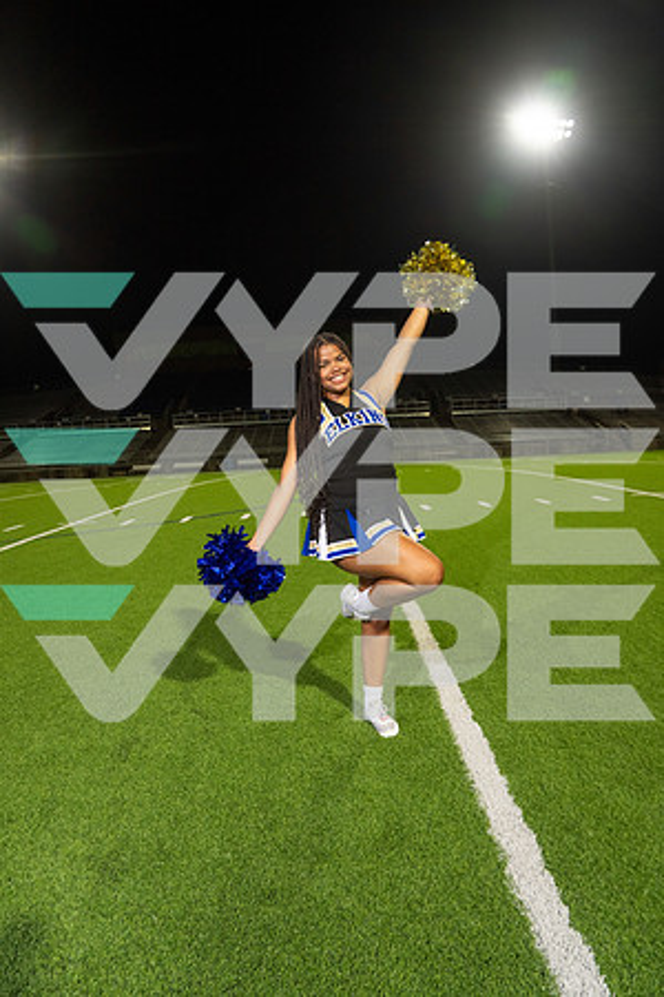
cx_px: 332
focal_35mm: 24
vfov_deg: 73.7
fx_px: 664
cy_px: 498
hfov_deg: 53.1
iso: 1000
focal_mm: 24
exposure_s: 1/200
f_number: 4.5
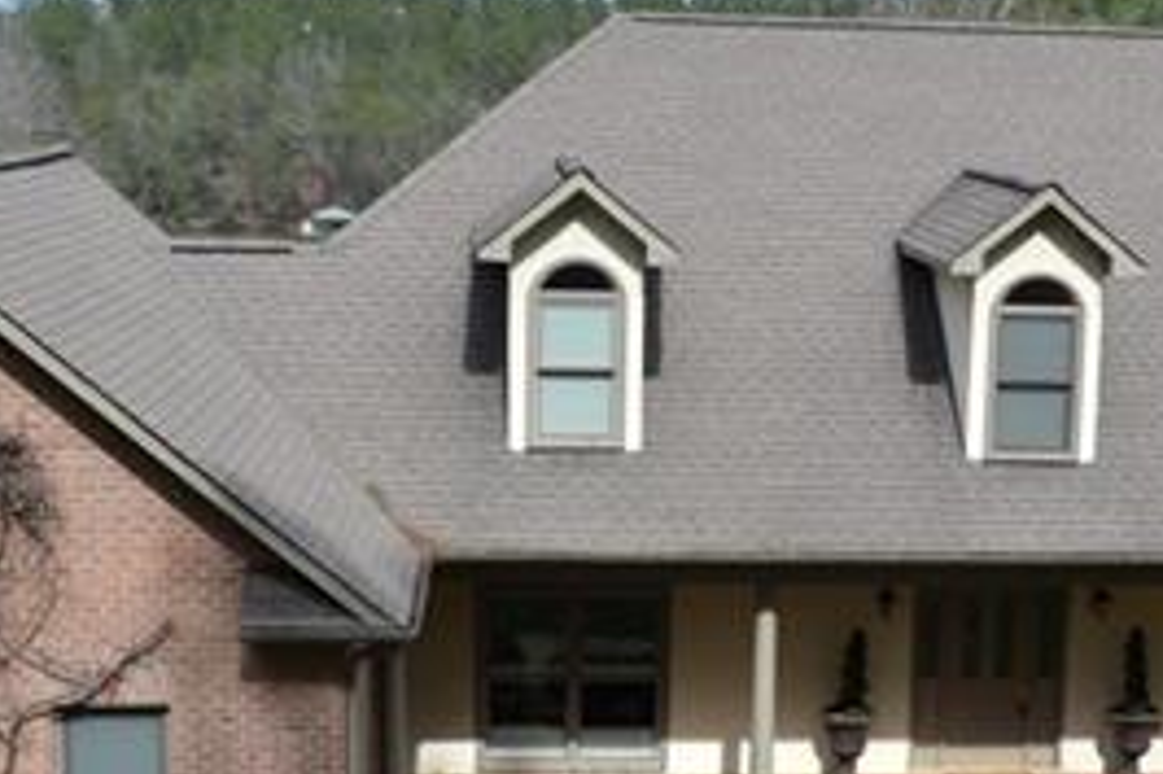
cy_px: 455
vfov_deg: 20.9
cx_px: 730
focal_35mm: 65
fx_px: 2098
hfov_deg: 30.8
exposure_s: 1/200
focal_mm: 18
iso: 100
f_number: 7.1
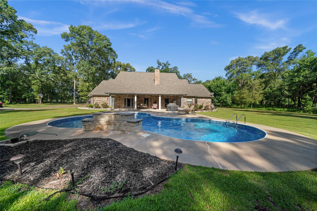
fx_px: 106
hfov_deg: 112.6
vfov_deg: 90.0
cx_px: 158
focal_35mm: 12
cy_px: 106
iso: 100
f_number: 5.6
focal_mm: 12
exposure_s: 1/320
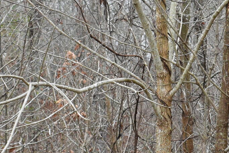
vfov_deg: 8.3
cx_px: 208
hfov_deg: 12.3
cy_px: 119
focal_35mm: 165
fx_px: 1051
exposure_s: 1/60
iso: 400
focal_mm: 25
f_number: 6.3
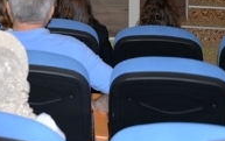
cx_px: -99
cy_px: -93
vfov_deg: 11.5
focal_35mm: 108
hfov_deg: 17.6
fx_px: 663
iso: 640
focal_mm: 32
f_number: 4
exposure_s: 1/60
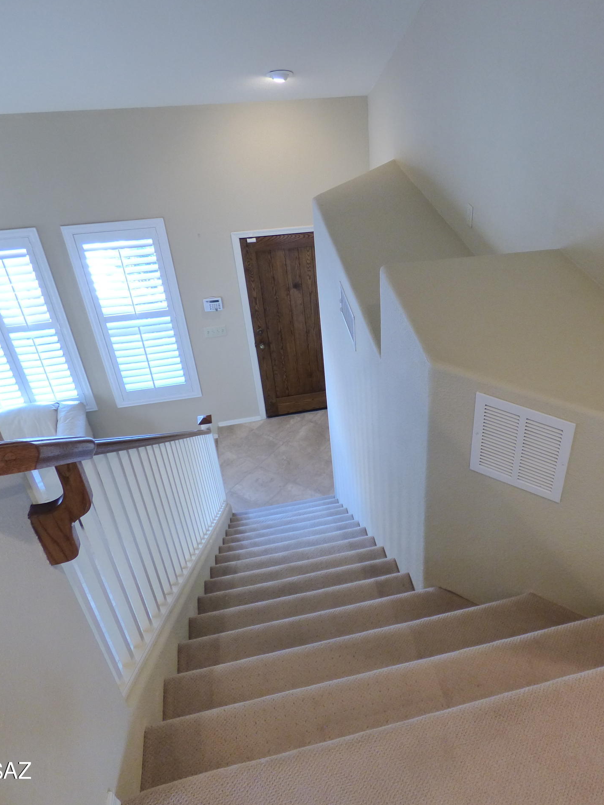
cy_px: 399
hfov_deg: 50.2
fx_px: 628
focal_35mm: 27
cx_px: 413
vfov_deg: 65.3
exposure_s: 1/25
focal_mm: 3.58
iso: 500
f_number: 2.8
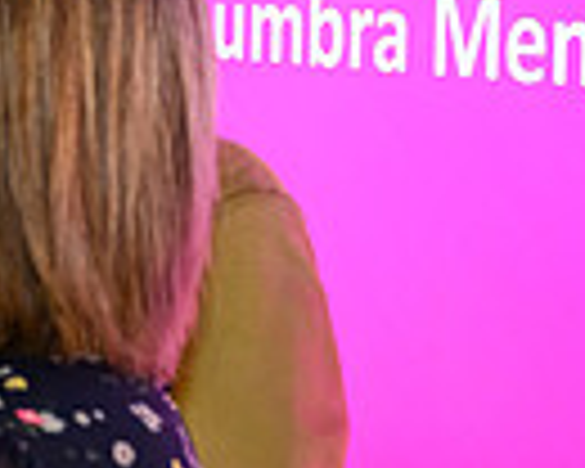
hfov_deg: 9.6
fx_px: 3186
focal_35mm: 184
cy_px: 119
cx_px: -698
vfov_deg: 8.4
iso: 6400
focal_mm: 44
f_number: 4
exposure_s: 1/125
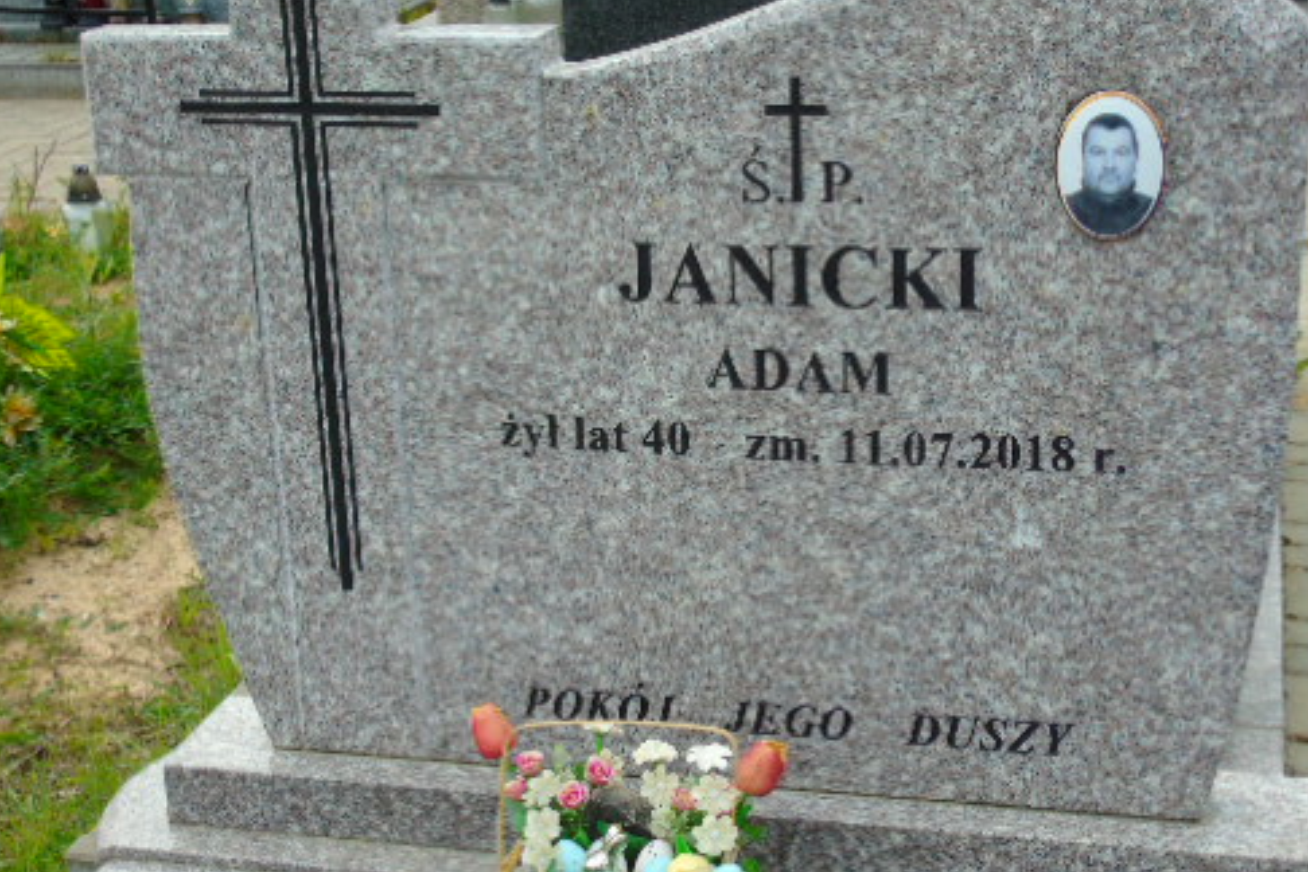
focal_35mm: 63
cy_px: 466
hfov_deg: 31.9
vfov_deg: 21.6
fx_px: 2289
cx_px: 673
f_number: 4.1
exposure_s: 1/400
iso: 80
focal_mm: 8.2
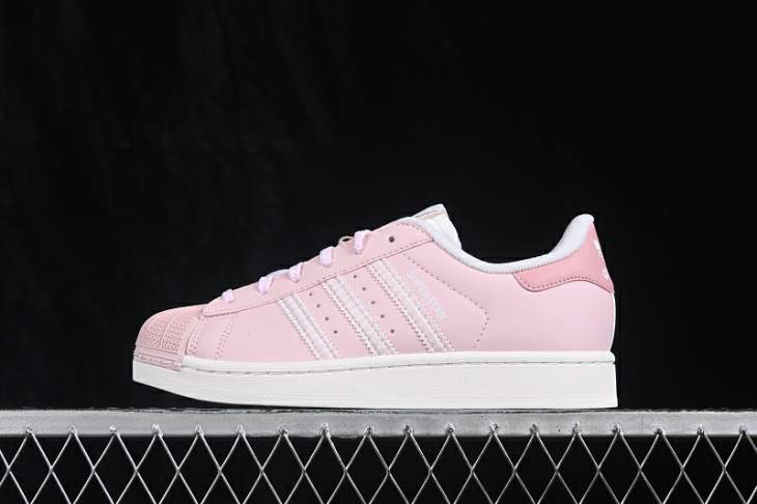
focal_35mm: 75
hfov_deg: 27.0
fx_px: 1576
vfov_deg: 18.2
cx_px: 378
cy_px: 252
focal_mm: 50
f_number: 8
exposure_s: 1/80
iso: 160
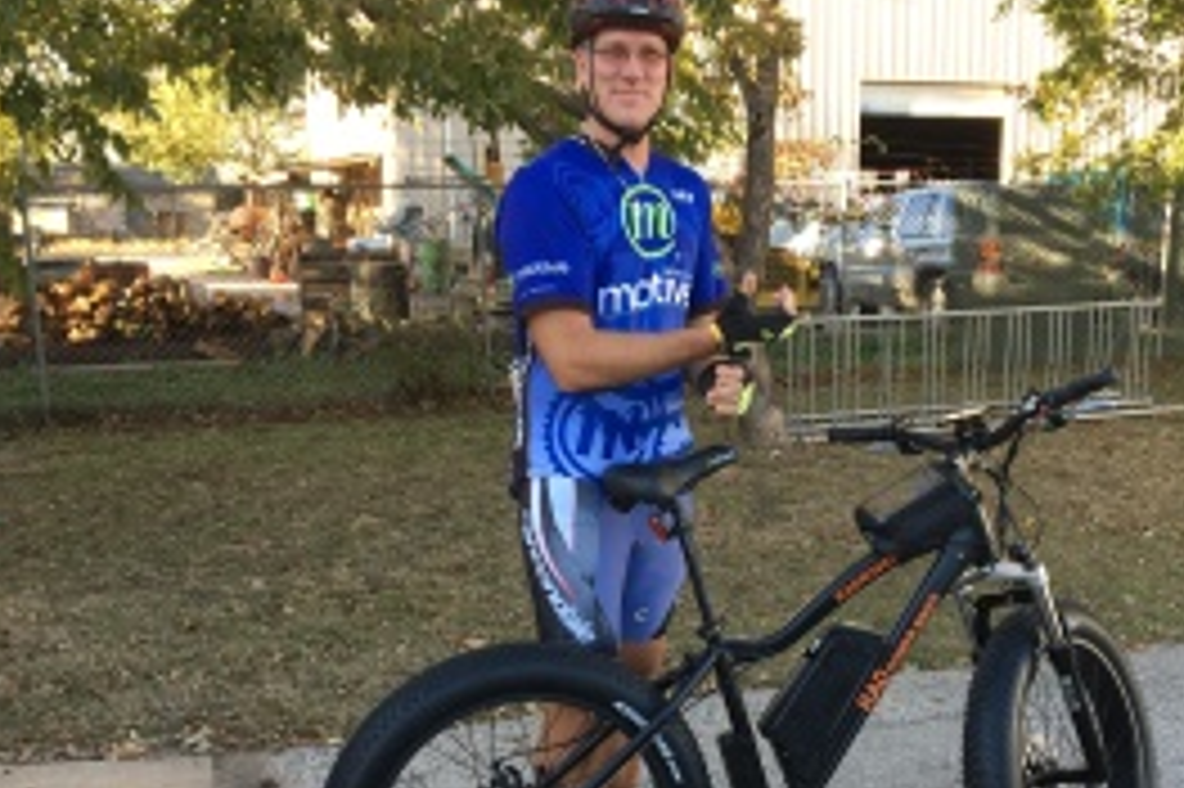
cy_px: 486
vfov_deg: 31.7
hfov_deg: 46.2
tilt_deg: -10.1
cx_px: 698
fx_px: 1380
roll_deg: +0.5
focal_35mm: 42
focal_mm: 4.15
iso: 25
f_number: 2.2
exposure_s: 1/120
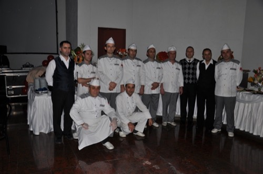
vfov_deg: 41.6
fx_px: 230
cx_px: 132
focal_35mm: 32
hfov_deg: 59.6
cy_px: 87
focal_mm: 21
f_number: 3.8
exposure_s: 1/60
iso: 200
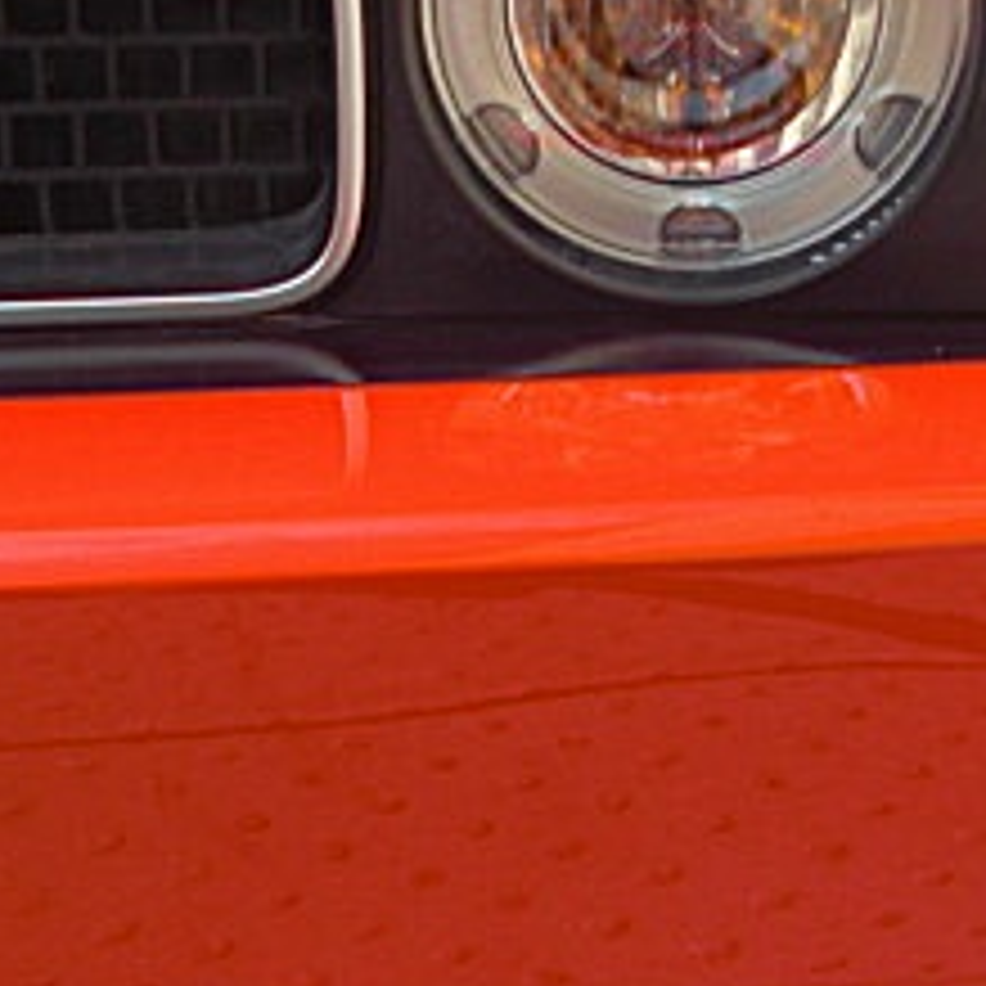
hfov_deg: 18.7
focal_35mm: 93
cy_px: 527
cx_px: 450
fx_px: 2997
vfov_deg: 18.7
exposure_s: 1/640
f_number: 2.8
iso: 50
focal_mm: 6.3
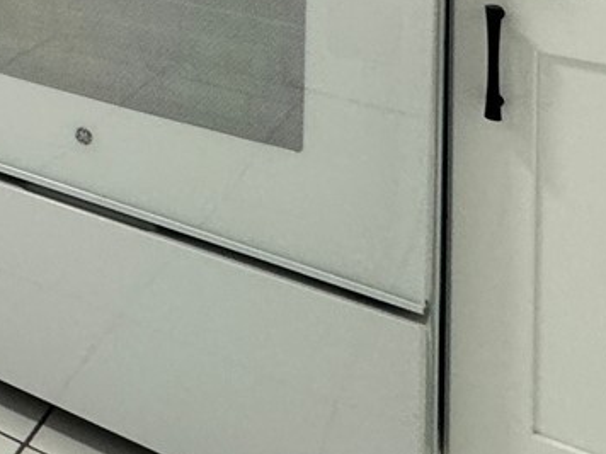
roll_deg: -0.5
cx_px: -296
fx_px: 1103
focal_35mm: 63
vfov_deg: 18.7
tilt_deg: -0.7
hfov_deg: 24.3
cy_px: -337
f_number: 2.2
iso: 200
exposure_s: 1/120
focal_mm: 2.22
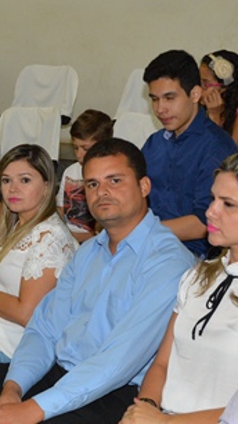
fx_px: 920
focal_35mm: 82
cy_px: 197
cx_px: -14
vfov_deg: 25.9
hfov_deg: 14.4
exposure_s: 1/60
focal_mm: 20
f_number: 3.5
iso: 400
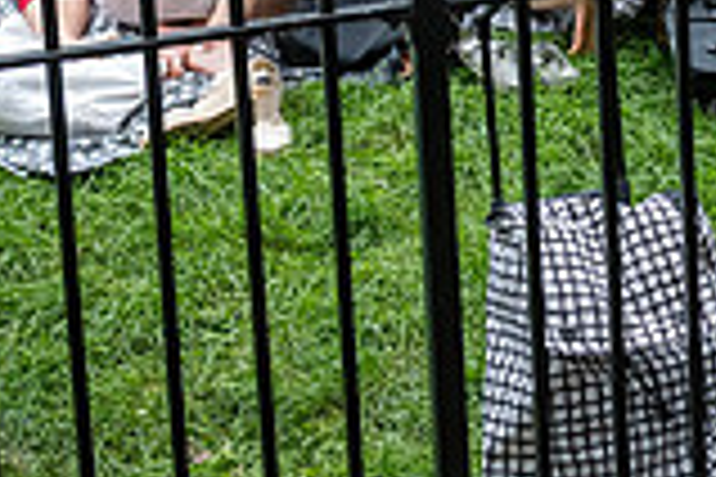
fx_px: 2764
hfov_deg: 14.0
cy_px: -183
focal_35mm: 139
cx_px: 999
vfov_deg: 9.6
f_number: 4.5
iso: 2000
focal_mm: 32
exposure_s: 1/800
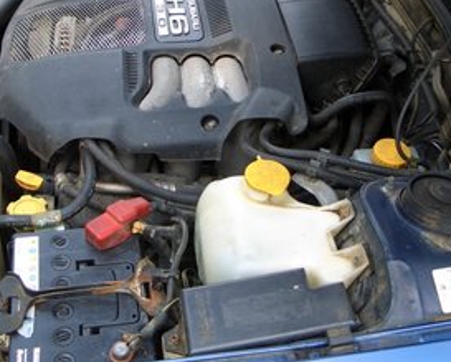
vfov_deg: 30.2
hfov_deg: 37.3
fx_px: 668
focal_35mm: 50
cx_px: 235
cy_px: 132
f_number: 2.6
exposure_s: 1/100
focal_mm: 5.8
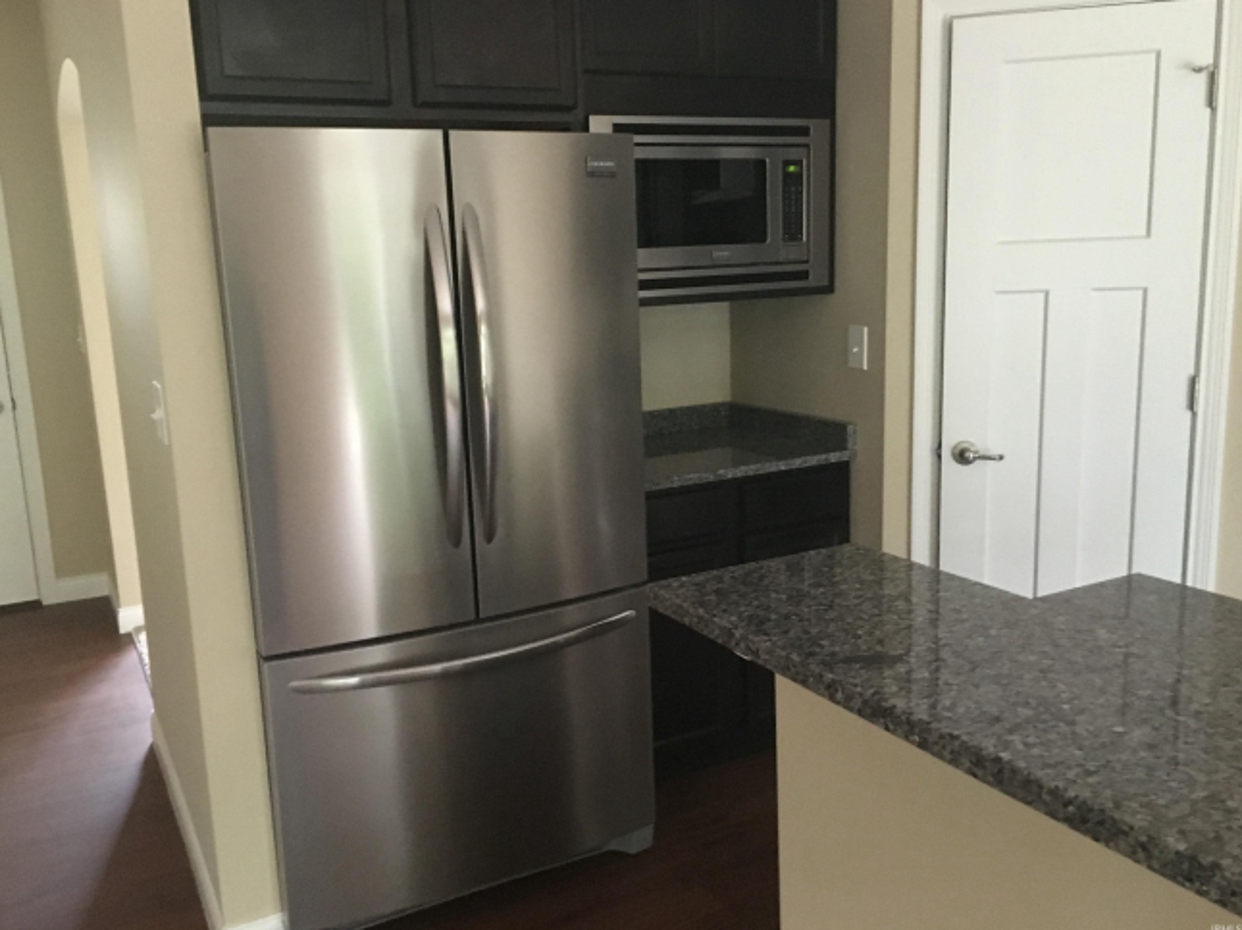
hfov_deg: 60.0
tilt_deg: -11.4
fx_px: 1076
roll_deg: +2.2
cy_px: 456
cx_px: 602
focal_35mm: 30
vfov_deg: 46.8
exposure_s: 1/15
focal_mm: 4.15
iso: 320
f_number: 2.2
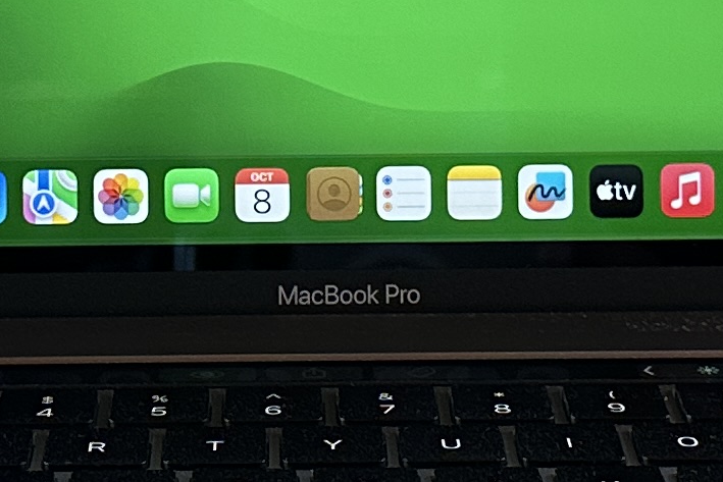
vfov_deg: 9.7
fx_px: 2852
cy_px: 150
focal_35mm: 142
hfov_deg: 14.4
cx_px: 277
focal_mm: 6.86
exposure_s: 1/100
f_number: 1.78
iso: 200
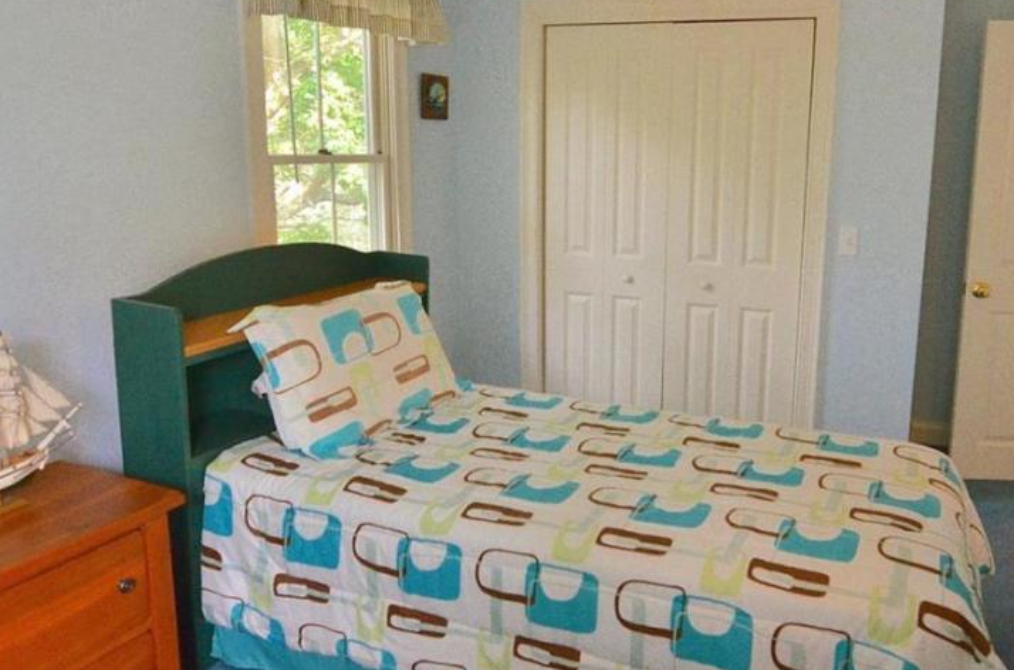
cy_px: 276
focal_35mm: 27
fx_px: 753
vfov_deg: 47.8
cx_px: 654
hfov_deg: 66.5
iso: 1250
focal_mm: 11
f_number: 4.5
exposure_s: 1/200
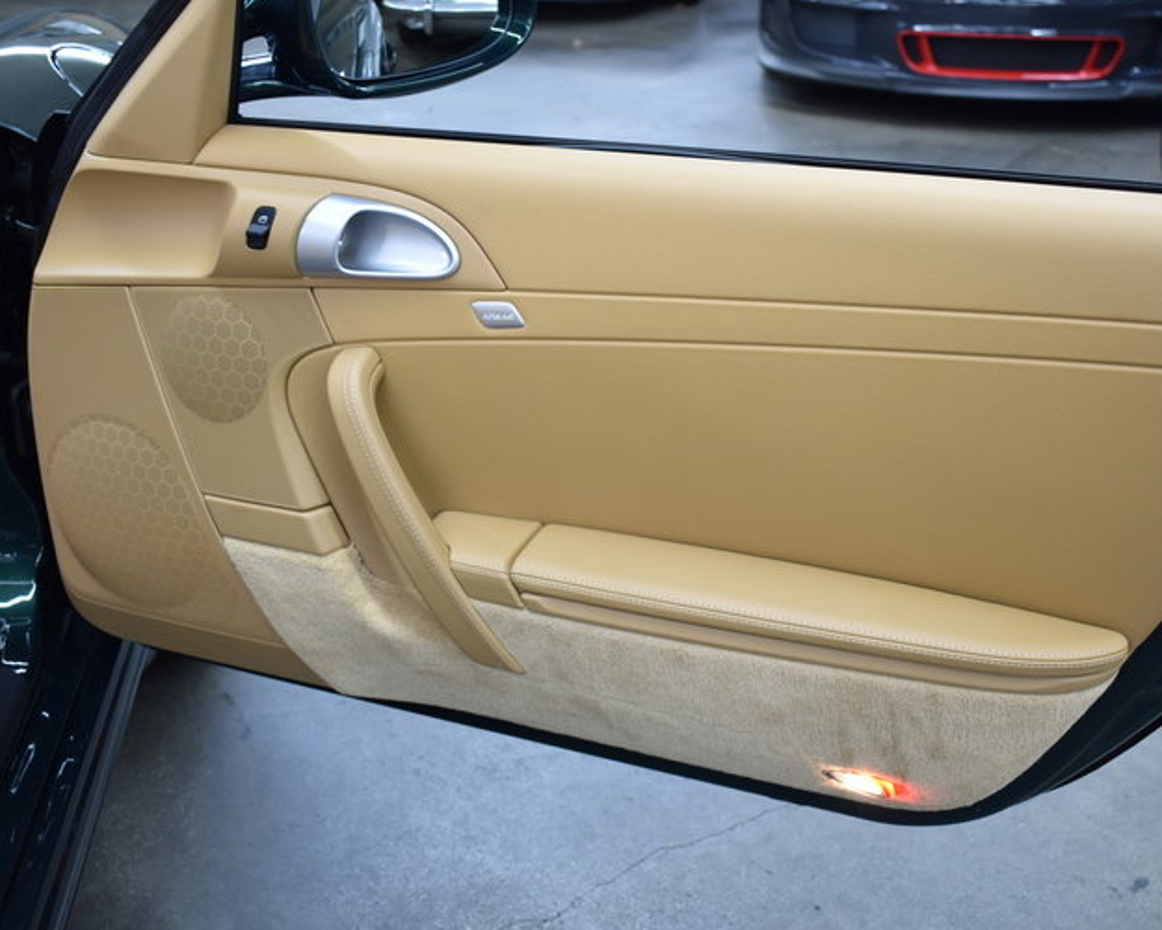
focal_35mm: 45
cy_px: 456
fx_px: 1548
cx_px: 614
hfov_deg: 41.1
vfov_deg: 33.4
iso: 800
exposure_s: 1/40
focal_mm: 26
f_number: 4
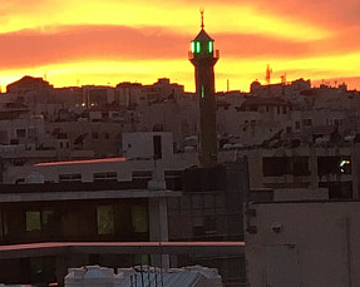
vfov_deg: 9.8
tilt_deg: +2.3
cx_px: -186
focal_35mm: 158
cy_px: 132
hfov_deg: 11.7
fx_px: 1682
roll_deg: +0.6
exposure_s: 1/33
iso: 64
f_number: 2.2
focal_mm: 4.15
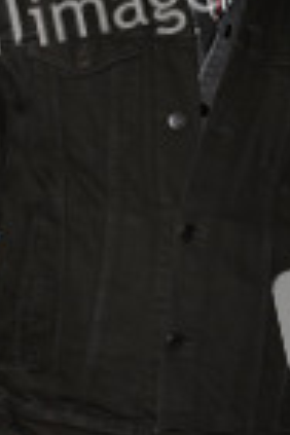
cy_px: 148
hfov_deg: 7.1
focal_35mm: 193
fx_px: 2332
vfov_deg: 10.6
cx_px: 151
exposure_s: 1/250
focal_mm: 68
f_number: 5.6
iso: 1250
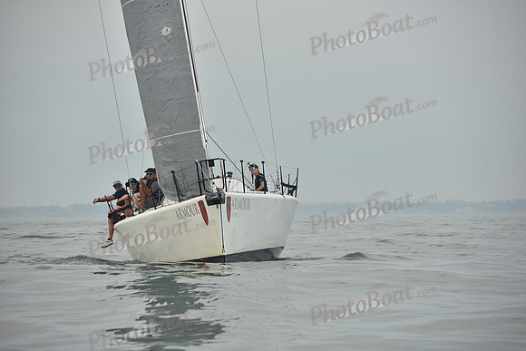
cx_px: 263
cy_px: 176
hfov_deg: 10.3
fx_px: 2923
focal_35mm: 200
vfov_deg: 6.9
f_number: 6.3
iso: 250
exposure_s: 1/640
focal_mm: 200
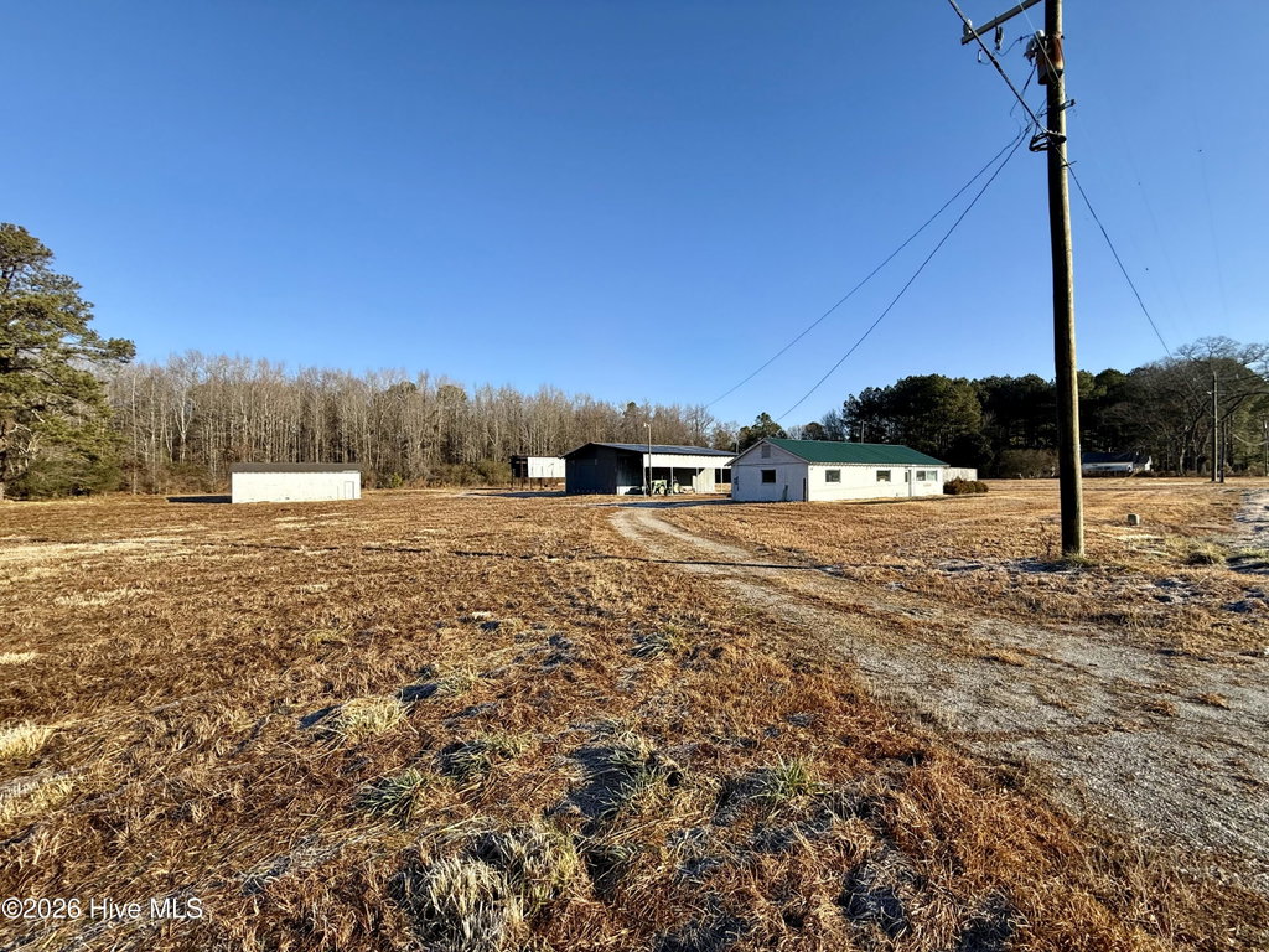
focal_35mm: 14
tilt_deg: +1.4
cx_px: 634
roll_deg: +0.5
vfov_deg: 85.7
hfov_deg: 102.1
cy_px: 476
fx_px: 513
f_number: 2.2
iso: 50
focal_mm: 2.22
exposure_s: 1/1312
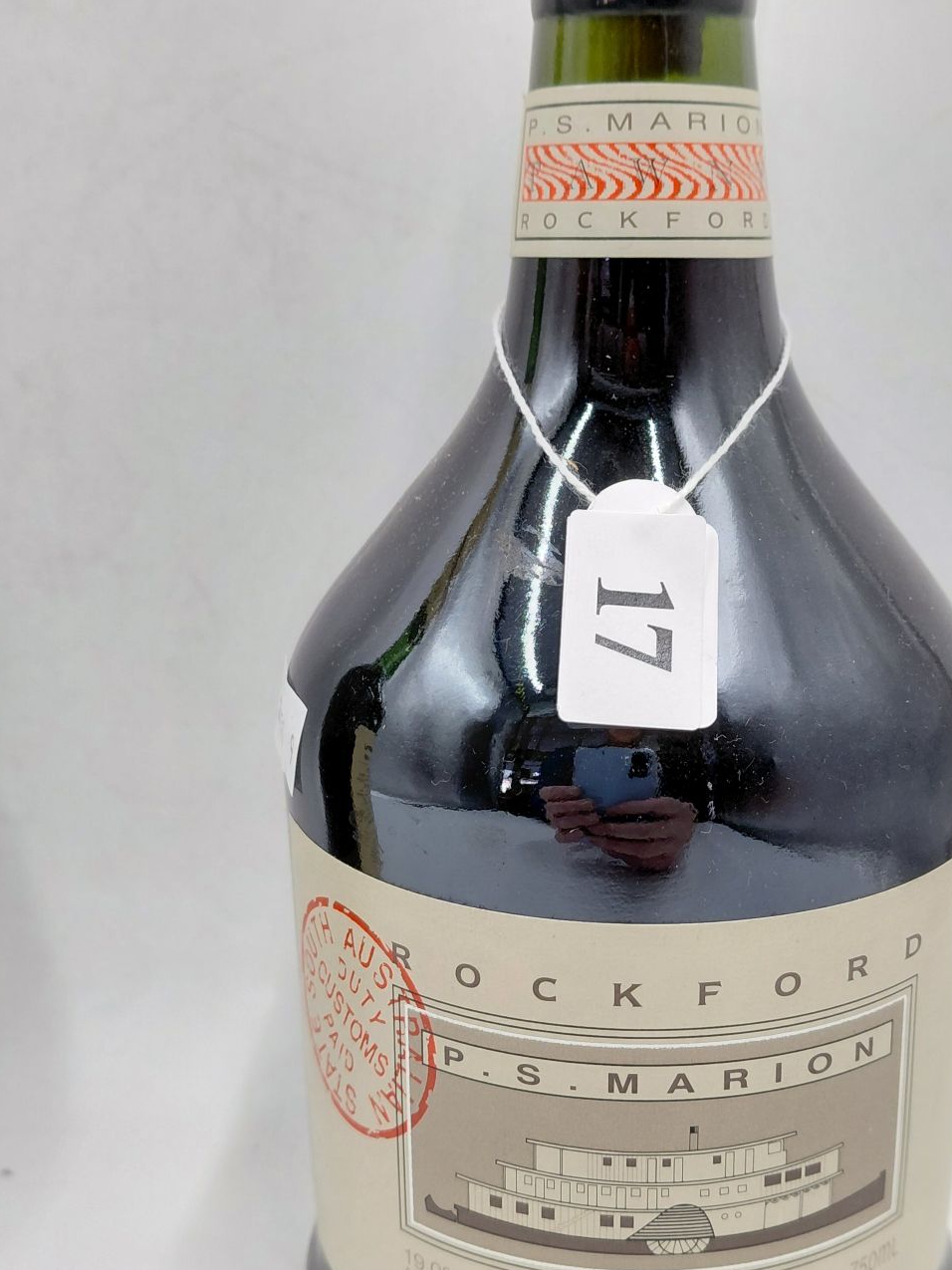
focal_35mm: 40
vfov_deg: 46.8
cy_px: 585
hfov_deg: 35.7
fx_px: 1467
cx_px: 607
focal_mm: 4.69
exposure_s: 1/100
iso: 200
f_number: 1.8
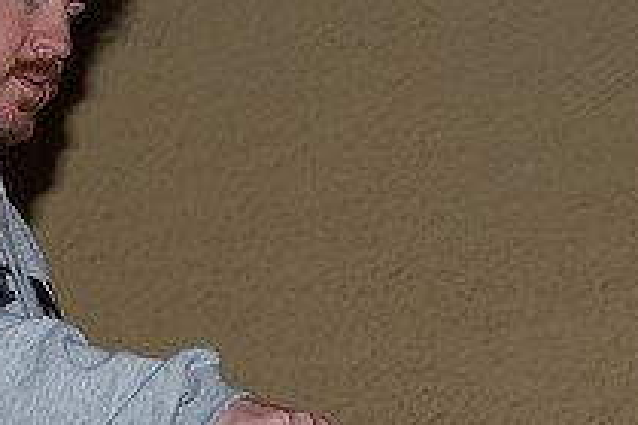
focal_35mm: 141
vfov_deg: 9.6
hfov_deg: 14.5
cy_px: 486
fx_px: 2499
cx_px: 155
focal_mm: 34
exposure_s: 1/60
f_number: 4.5
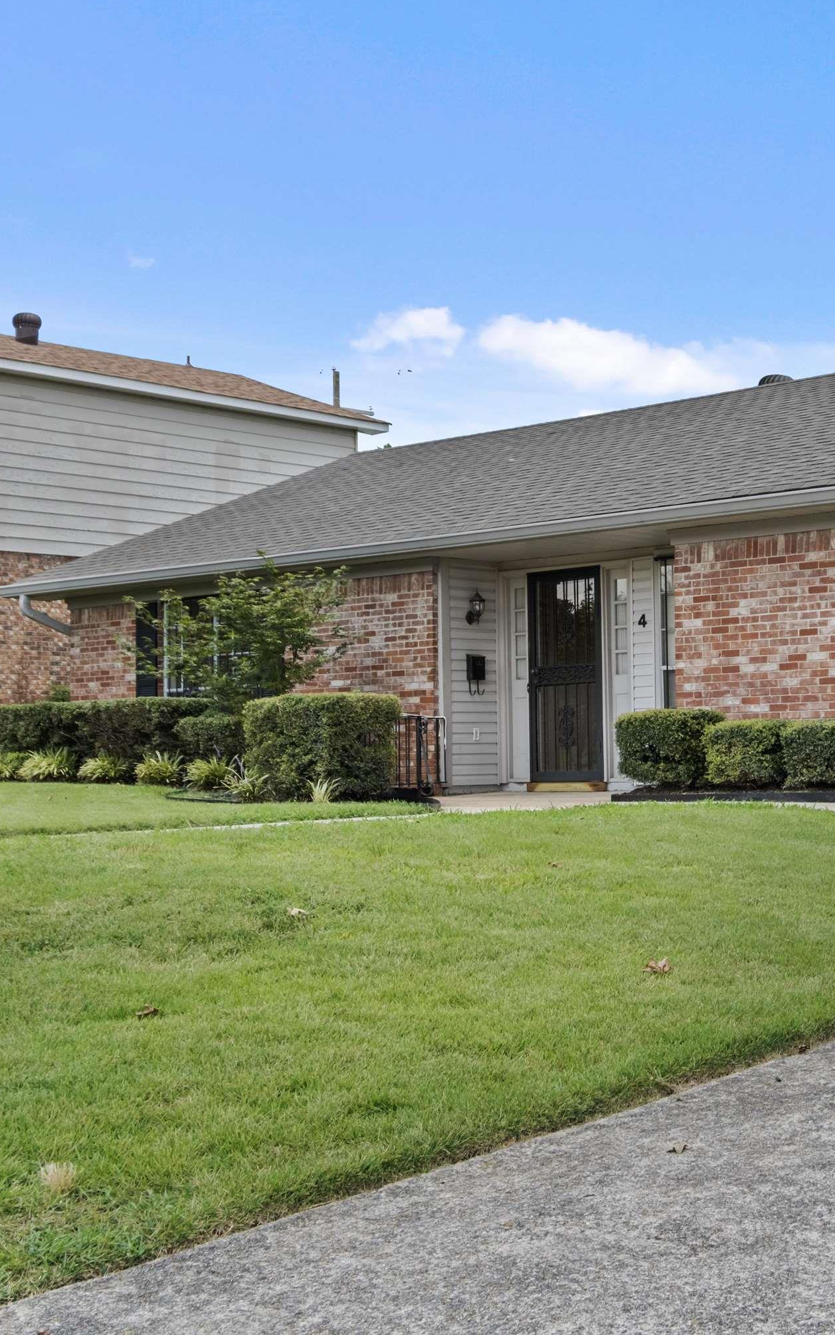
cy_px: 660
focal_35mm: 48
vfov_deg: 41.8
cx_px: 795
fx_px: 1747
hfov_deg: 25.8
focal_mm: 20.9
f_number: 9
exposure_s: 1/100
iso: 250
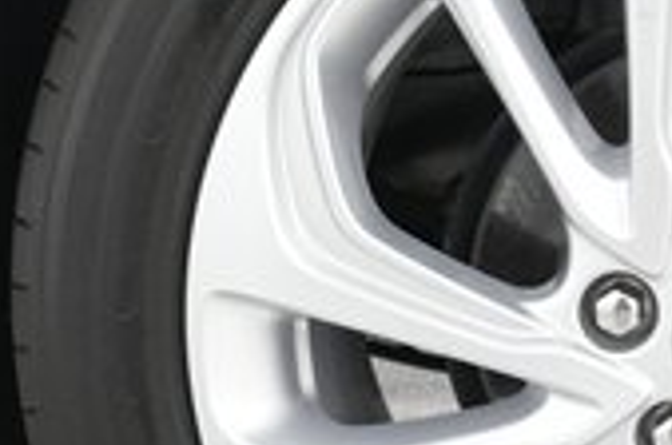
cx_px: 744
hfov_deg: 21.3
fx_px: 1695
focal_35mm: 91
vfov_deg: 14.9
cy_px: 286
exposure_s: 1/13
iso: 500
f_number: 4
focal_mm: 24
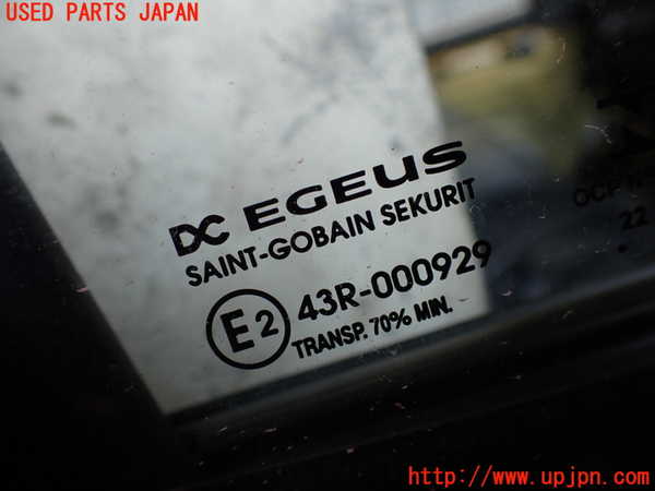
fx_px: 568
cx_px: 328
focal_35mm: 30
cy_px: 246
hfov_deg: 60.0
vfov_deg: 46.8
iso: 125
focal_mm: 5.4
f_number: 2.3
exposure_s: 1/125
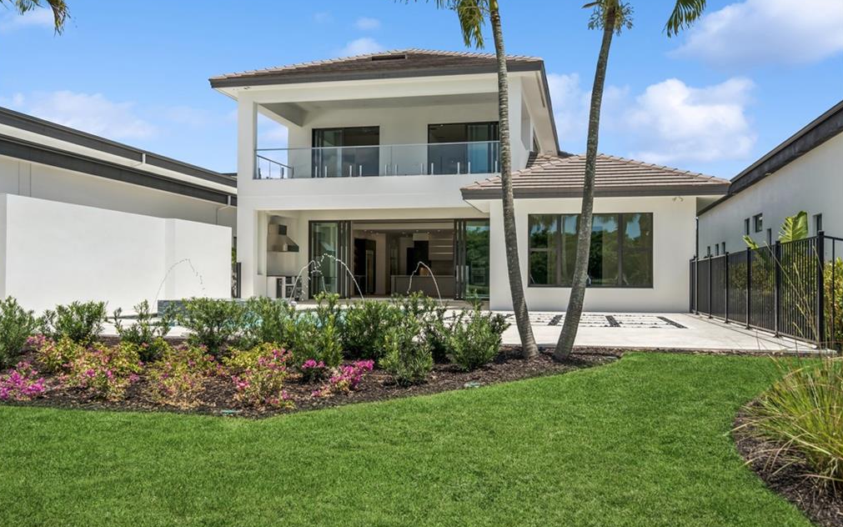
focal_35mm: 32
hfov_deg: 59.7
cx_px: 419
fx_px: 735
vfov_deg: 39.4
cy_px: 274
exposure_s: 1/500
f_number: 8
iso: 200
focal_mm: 31
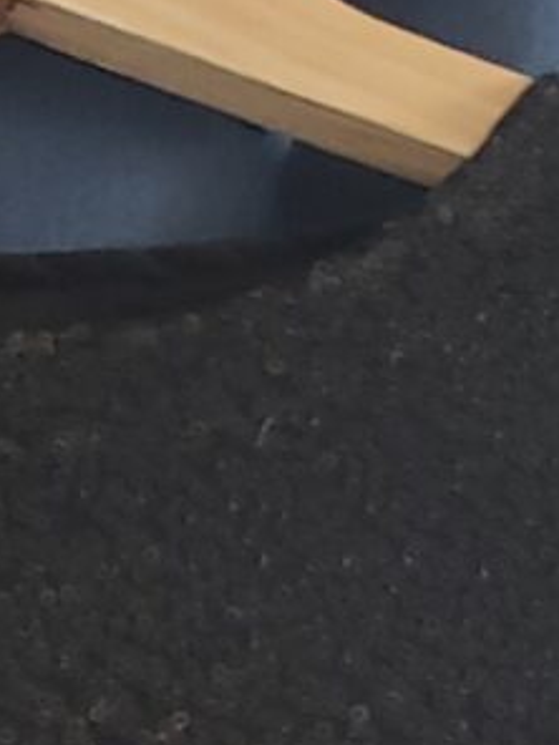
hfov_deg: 8.2
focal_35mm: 180
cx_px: 60
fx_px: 3876
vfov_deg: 9.4
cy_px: 1948
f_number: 1.5
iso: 250
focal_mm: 4.3
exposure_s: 1/18
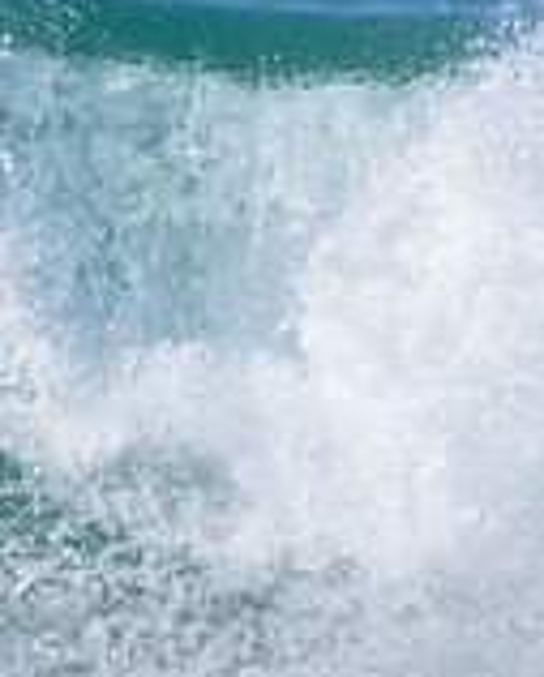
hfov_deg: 0.4
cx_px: -418
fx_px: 81494
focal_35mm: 4061
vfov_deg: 0.5
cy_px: 112
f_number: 11
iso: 720
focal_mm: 1000
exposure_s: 1/2000
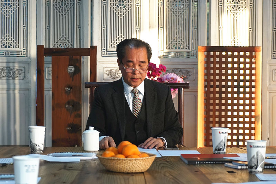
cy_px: 92
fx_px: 805
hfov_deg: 19.5
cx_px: 138
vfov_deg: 13.0
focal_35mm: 105
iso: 640
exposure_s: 1/160
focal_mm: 70
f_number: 4
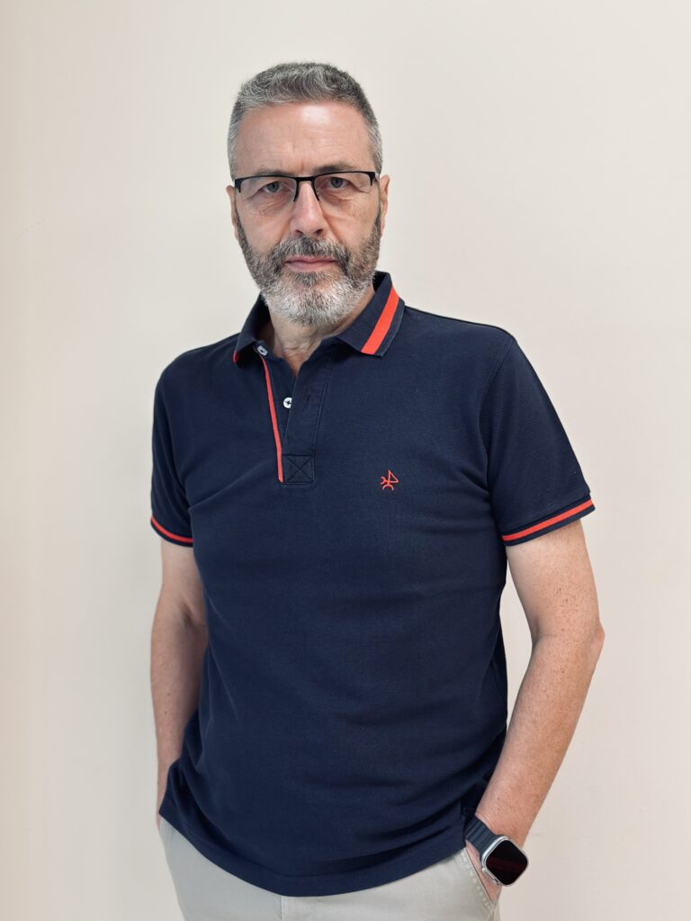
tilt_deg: -4.8
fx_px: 1278
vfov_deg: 39.7
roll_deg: -0.4
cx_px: 346
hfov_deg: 30.3
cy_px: 460
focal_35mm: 48
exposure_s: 1/100
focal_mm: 6.86
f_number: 1.78
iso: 100
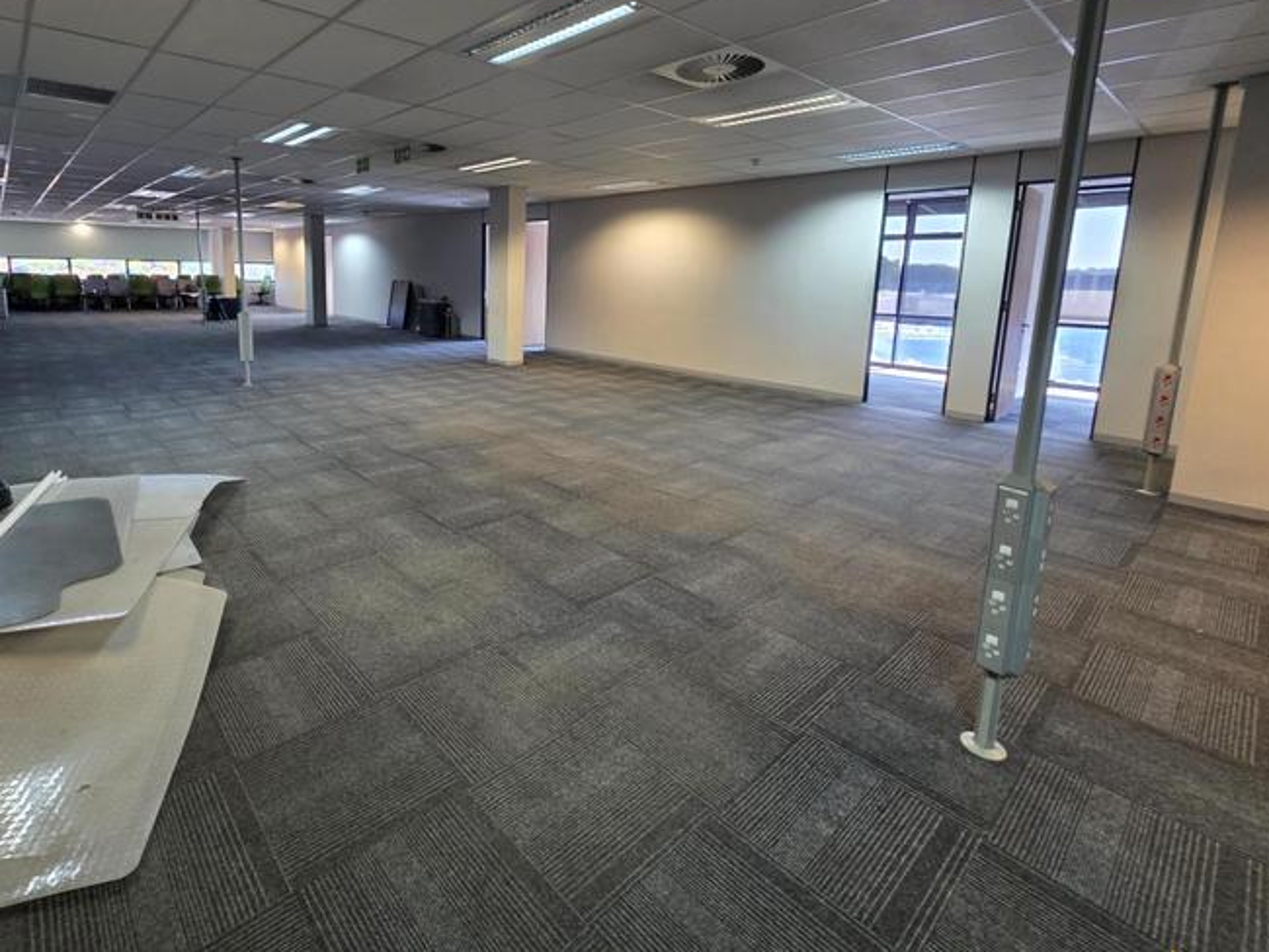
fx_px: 587
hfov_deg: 93.7
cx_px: 531
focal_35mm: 16
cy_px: 369
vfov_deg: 77.0
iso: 400
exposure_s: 1/50
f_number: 1.9
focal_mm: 2.2
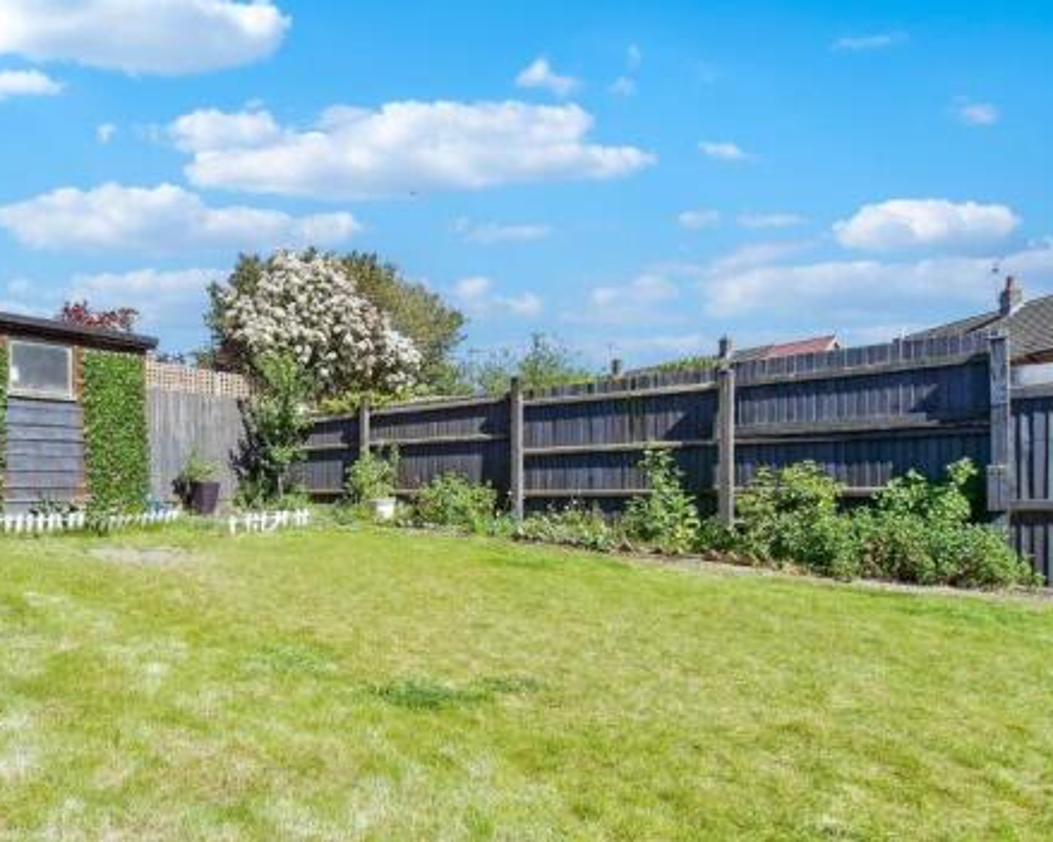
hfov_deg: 74.7
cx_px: 332
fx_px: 654
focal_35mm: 21
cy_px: 486
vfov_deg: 65.2
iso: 160
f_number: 8
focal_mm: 10
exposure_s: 1/400
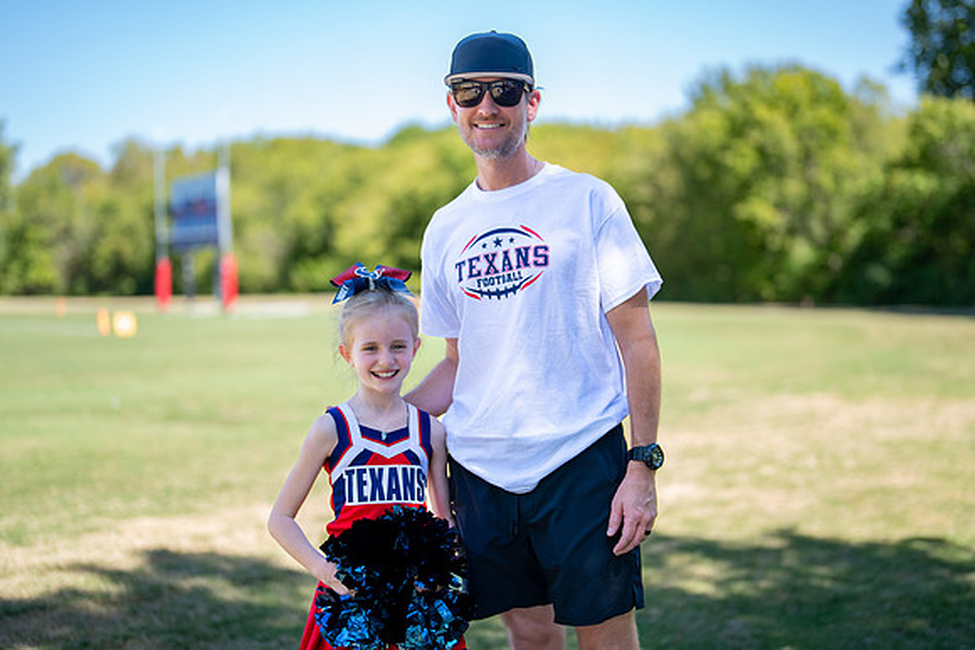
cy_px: 328
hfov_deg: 35.9
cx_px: 494
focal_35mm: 56
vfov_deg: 24.4
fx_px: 1505
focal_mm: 50
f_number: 1.2
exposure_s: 1/1600
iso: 100
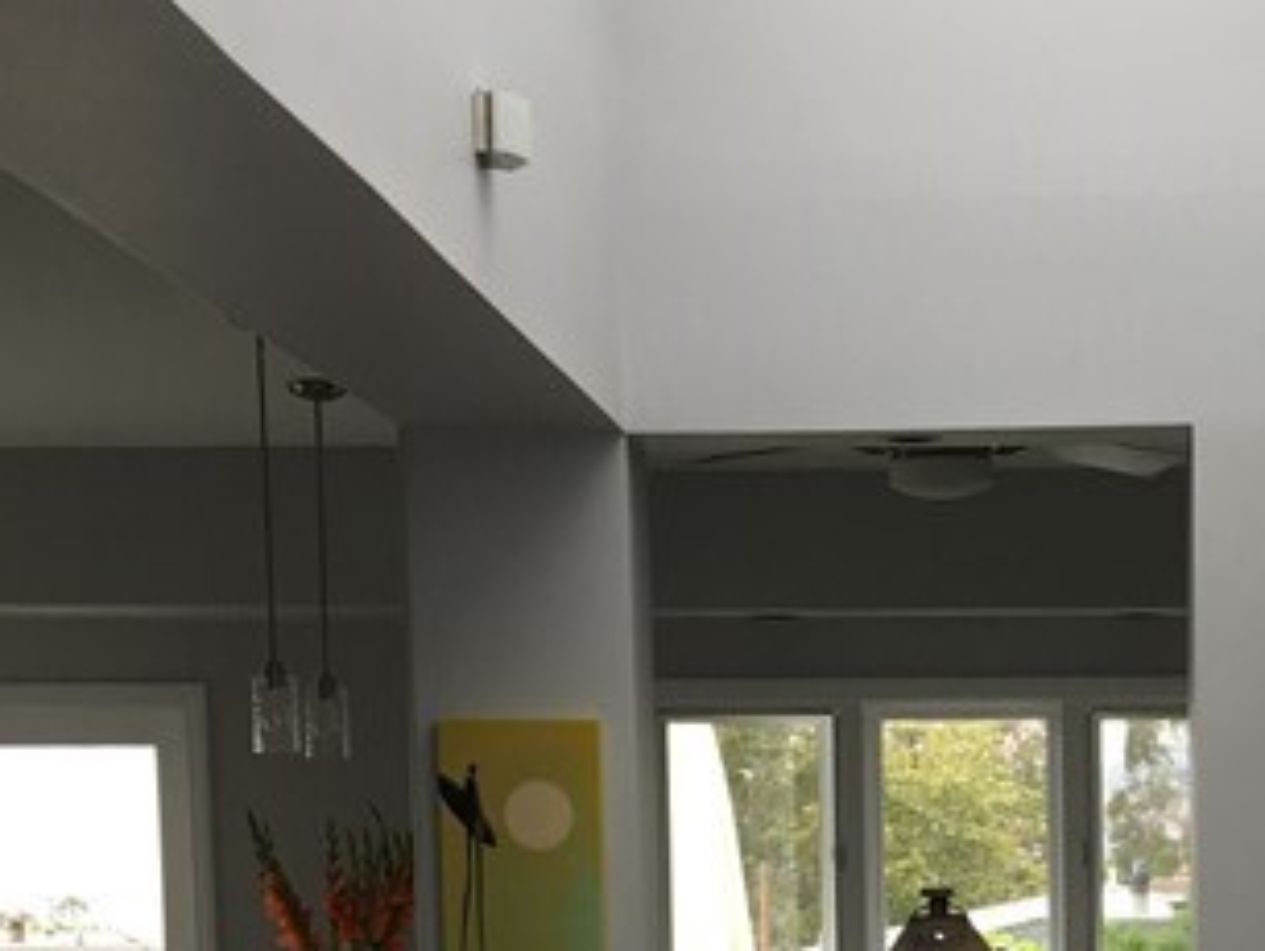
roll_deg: +0.9
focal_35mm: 97
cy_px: 1290
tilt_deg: -5.9
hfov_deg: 19.7
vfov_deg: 14.5
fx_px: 3548
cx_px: 1207
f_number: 2.2
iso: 25
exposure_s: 1/120
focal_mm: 4.15
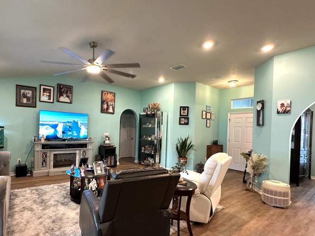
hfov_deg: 83.9
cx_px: 130
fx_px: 173
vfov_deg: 68.5
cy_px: 131
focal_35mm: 19
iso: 250
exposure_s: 1/60
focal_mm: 2.22
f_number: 2.2
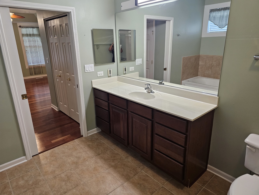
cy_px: 98
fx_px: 172
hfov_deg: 73.9
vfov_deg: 58.9
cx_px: 130
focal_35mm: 23
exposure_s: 1/120
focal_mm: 6.3
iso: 400
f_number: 1.7
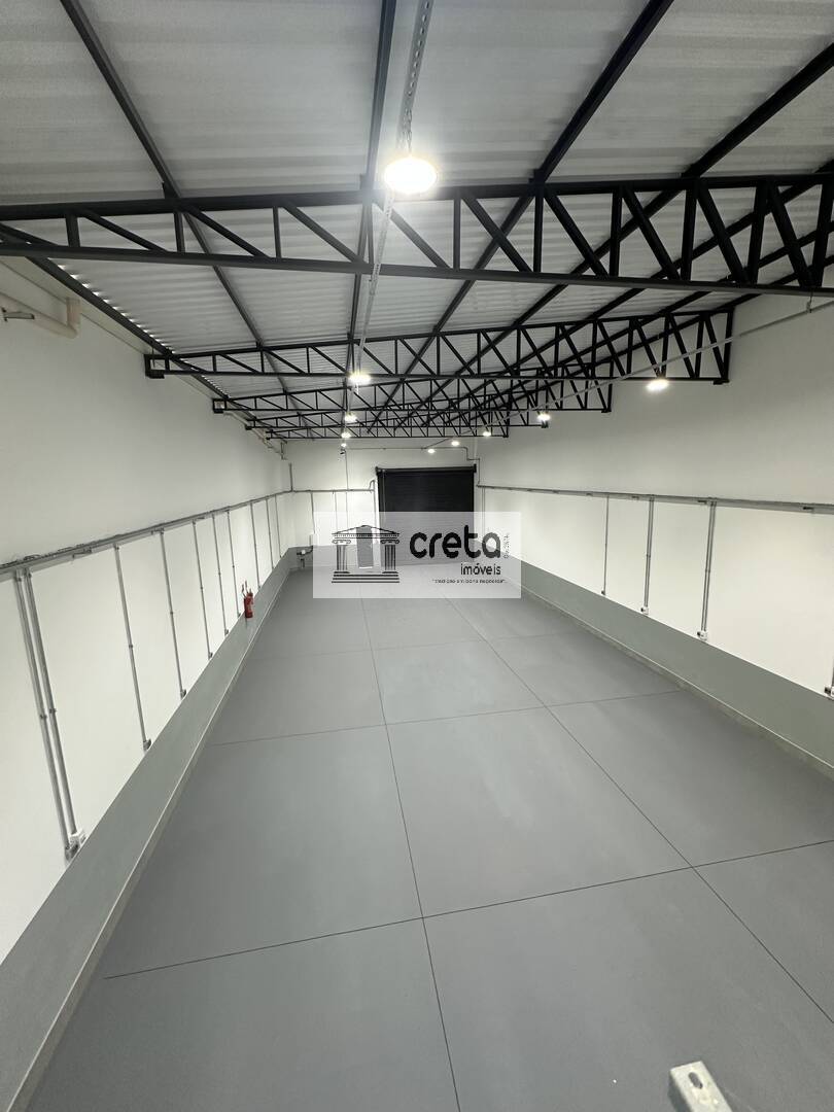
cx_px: 417
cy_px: 556
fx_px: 450
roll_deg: +1.5
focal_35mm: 14
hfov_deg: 85.7
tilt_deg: -8.1
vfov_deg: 102.1
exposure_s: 1/60
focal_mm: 2.22
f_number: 2.2
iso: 160
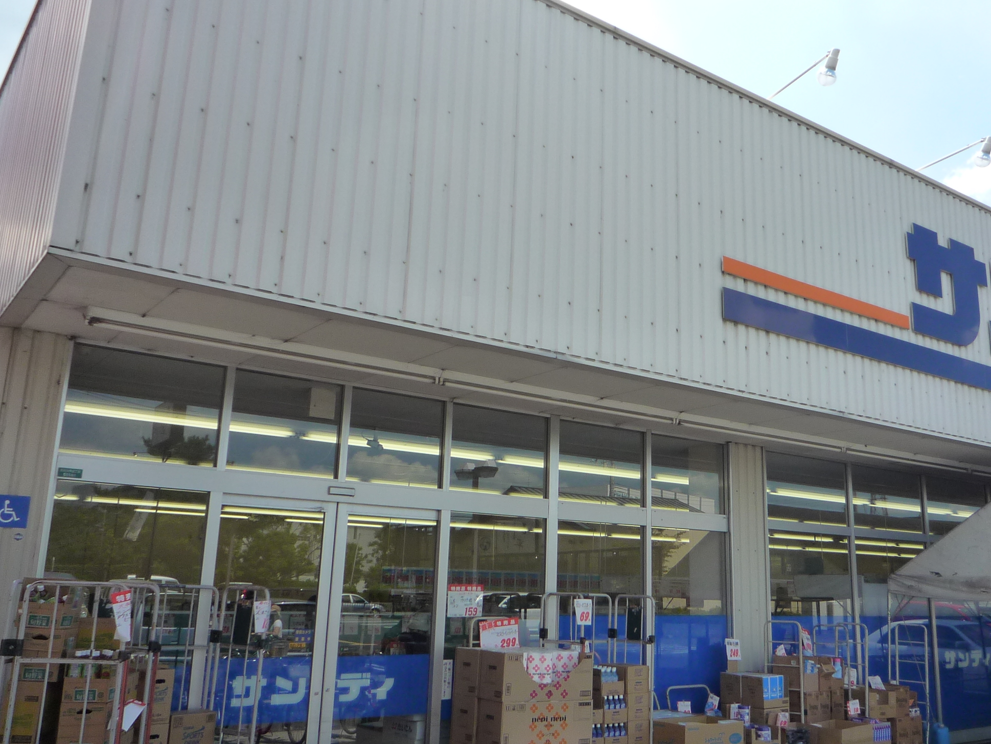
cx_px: 602
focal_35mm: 33
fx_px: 945
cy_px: 349
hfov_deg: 54.9
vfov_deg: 42.9
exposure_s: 1/640
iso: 160
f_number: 4
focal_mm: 4.4
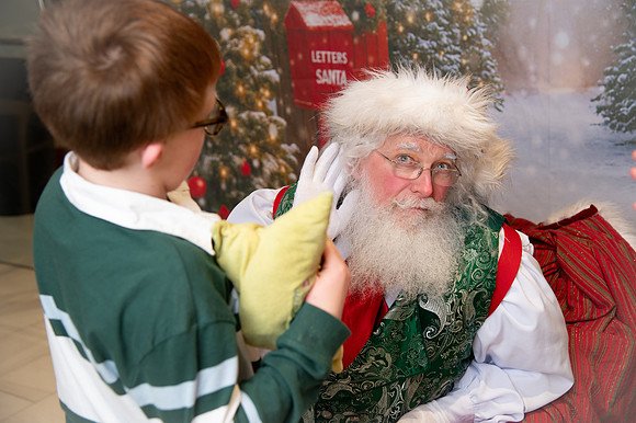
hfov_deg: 38.2
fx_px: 918
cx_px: 318
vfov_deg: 26.0
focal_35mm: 52
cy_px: 212
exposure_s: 1/200
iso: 1250
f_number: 4.5
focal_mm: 52
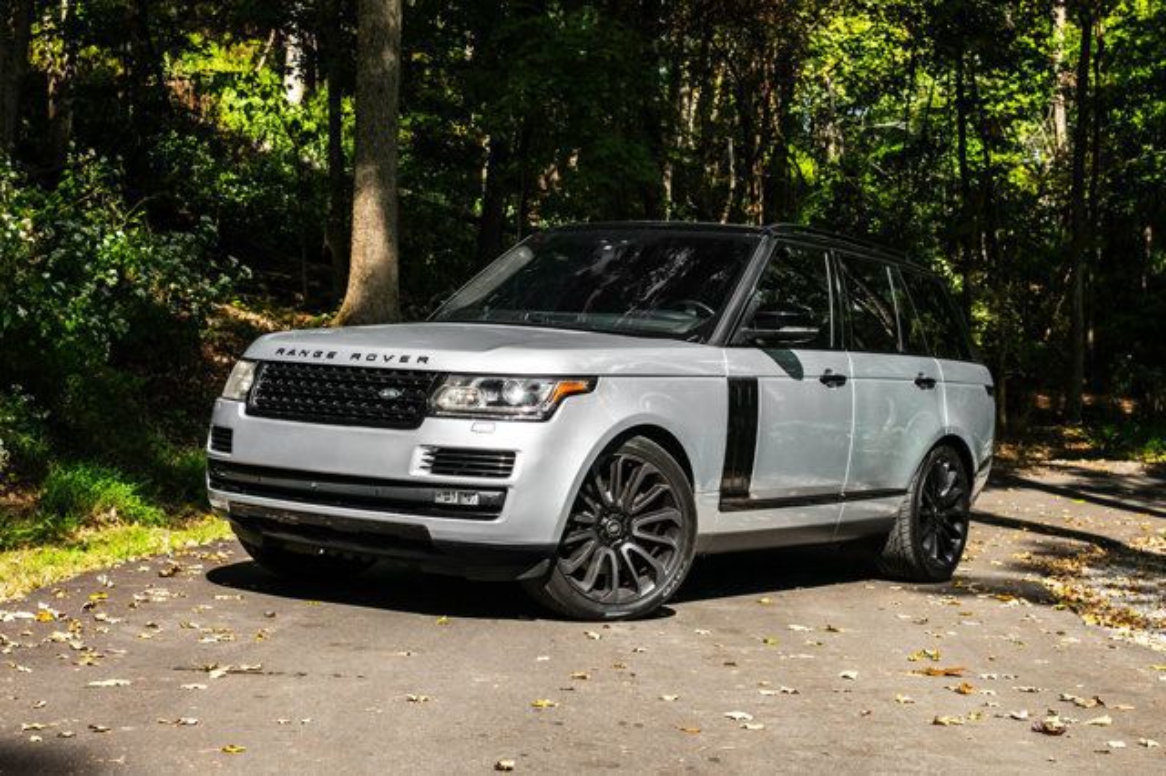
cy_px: 388
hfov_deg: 35.1
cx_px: 583
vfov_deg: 23.8
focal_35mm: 57
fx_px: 1845
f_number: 5.6
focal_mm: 38
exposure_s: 1/800
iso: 400
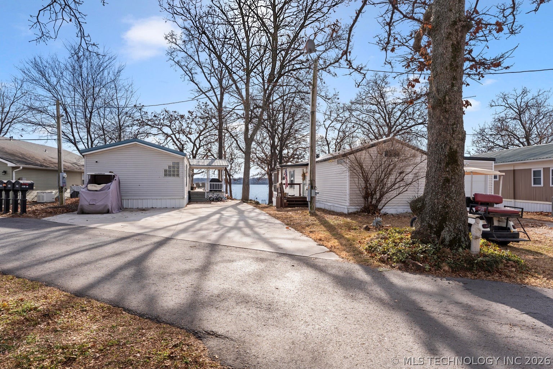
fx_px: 303
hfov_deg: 84.8
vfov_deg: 62.7
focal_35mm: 20
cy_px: 184
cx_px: 276
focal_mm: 19.7
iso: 160
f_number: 8
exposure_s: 1/125
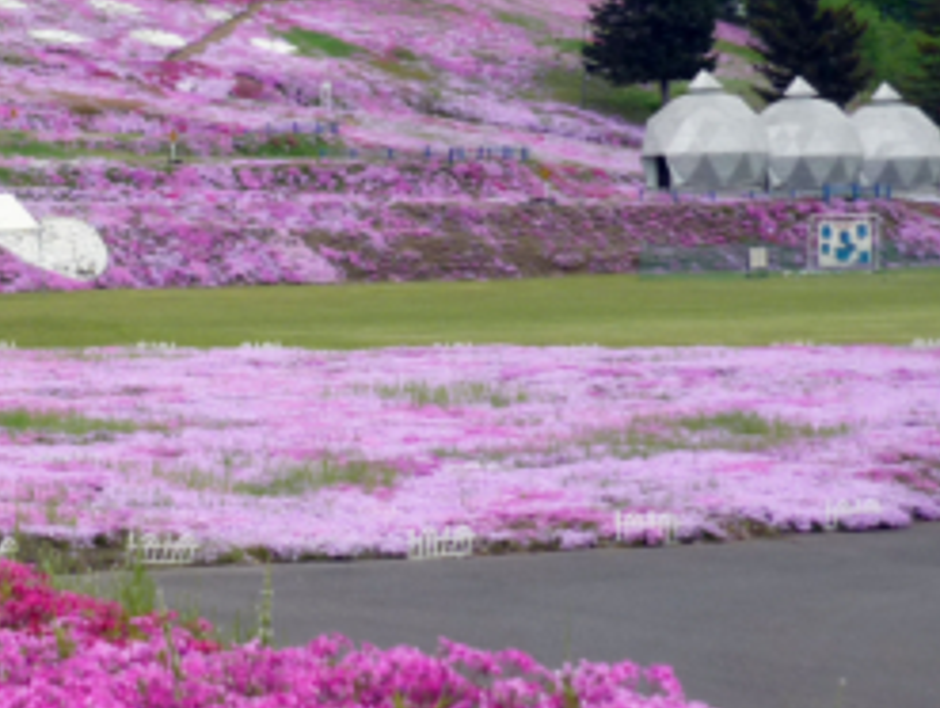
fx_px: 3100
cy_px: 137
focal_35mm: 114
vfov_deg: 13.0
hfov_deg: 16.7
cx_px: -118
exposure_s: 1/250
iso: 100
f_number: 3.1
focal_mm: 7.8
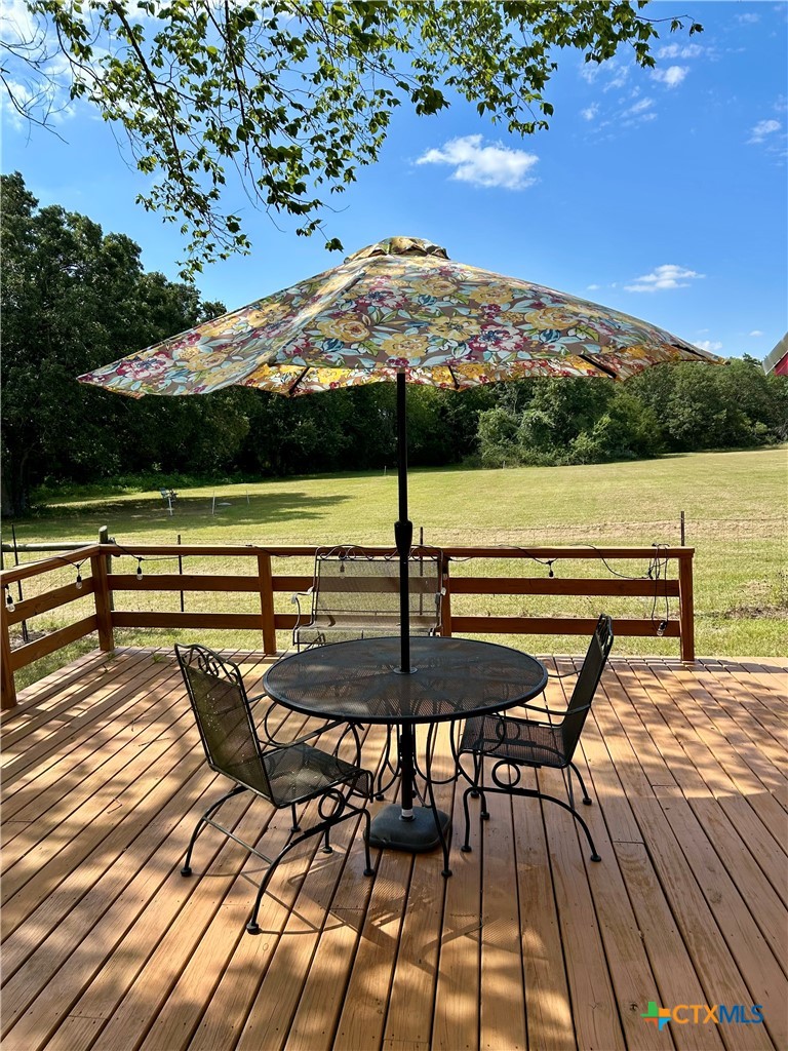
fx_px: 789
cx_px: 394
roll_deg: +1.1
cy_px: 526
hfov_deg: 53.1
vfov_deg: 67.3
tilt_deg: -6.3
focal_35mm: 26
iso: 50
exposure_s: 1/2994
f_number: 1.5
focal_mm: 5.7
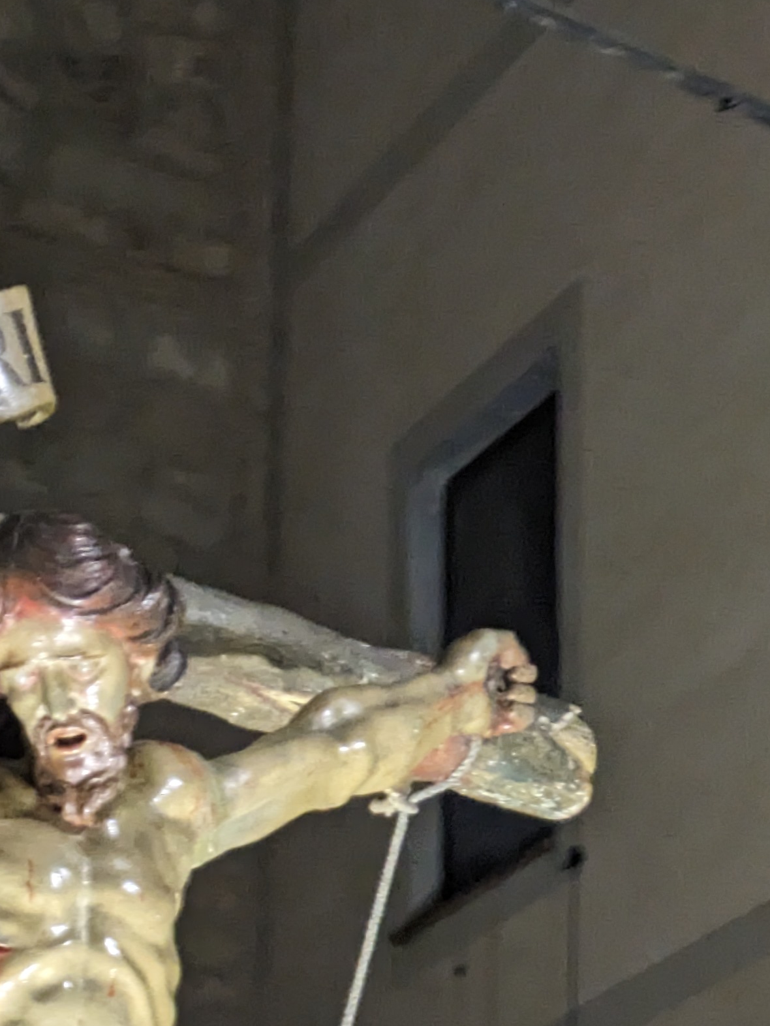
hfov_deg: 9.8
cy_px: 1354
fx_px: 4446
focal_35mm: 150
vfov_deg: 12.7
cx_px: 63
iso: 247
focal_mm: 5.43
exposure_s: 1/25
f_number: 1.89
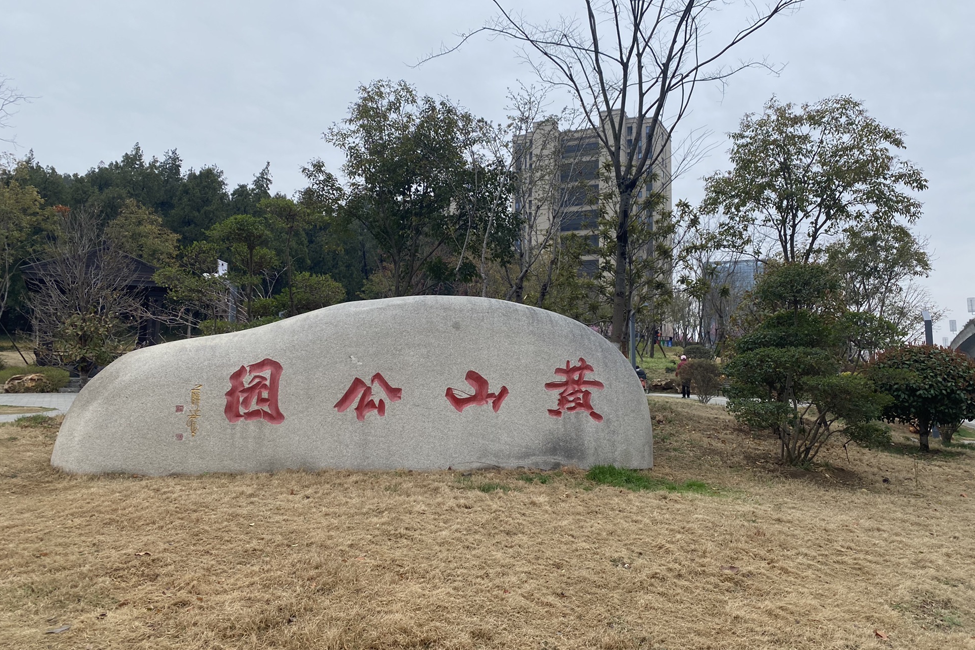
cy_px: 281
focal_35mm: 28
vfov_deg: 46.3
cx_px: 482
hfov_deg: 65.5
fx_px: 758
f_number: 1.8
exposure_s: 1/816
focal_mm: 4.25
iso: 32
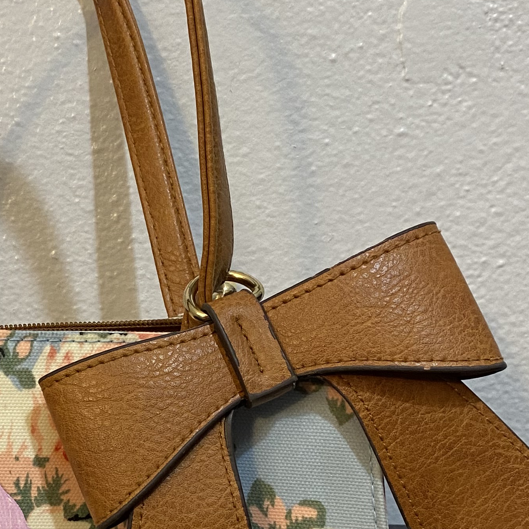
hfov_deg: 24.3
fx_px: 1193
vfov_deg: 24.7
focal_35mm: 69
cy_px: 398
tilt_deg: -7.7
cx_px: 57
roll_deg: +0.3
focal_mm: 4.25
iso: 250
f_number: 1.8
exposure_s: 1/60
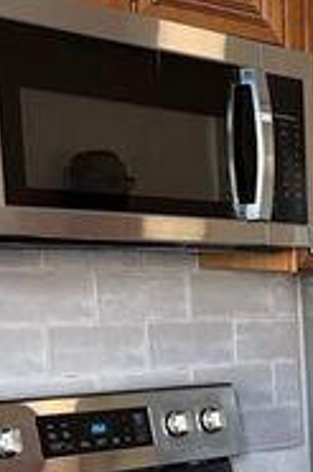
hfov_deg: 13.2
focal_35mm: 90
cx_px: 616
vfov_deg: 21.6
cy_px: 506
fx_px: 1176
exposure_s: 1/60
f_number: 1.78
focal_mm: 6.76
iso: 160
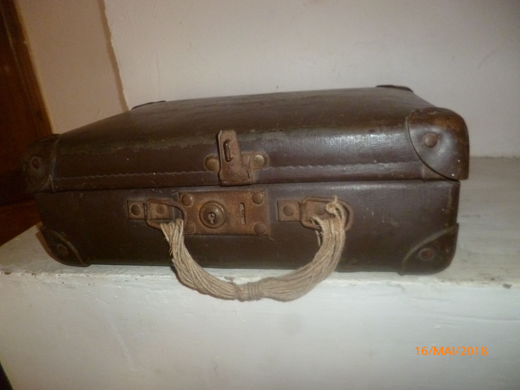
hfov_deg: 71.6
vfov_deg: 56.8
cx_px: 260
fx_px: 361
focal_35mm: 24
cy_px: 195
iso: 400
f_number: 2.5
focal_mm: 4.3
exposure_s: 1/60
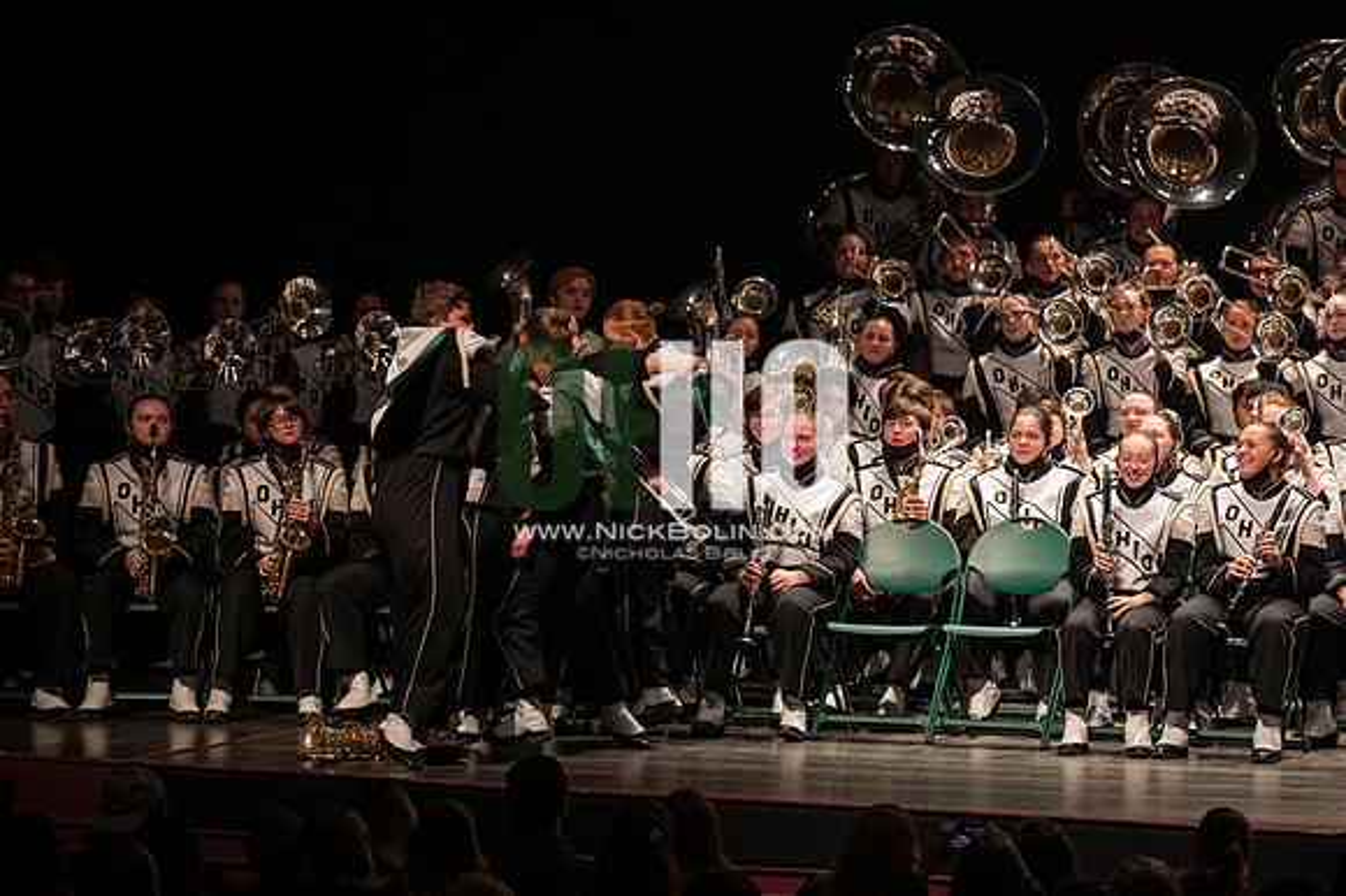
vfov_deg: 6.9
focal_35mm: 200
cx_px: 673
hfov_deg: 10.3
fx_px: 7473
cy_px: 448
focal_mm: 200
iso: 1250
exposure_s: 1/500
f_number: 3.5
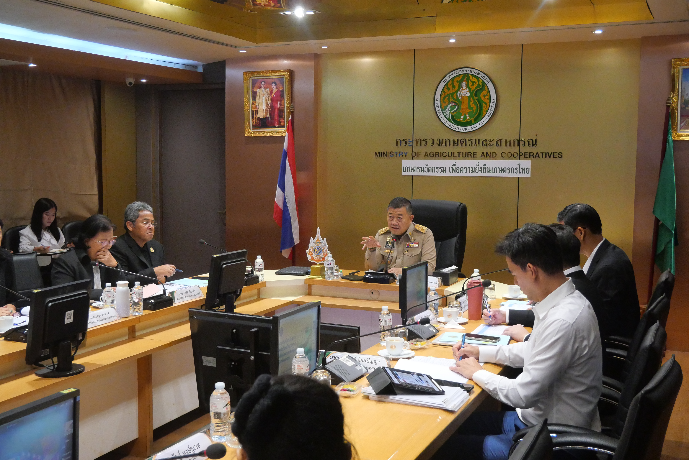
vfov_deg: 32.7
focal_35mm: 41
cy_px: 230
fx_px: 785
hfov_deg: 47.4
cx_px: 344
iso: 3200
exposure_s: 1/160
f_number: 5
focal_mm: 20
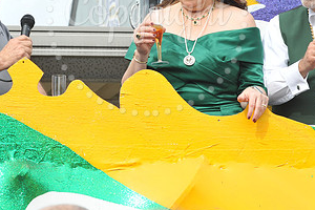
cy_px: 15
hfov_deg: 8.9
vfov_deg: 5.9
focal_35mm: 232
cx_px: 147
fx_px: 2030
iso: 200
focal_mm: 120
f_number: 13
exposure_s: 1/100
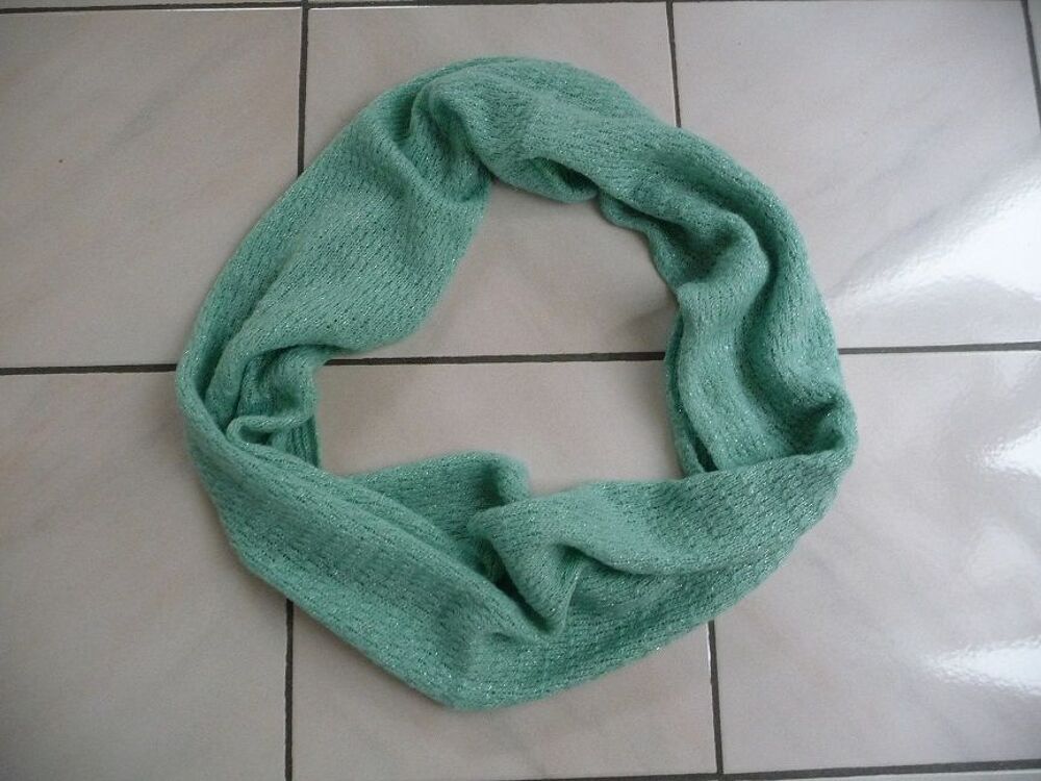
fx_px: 842
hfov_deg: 63.4
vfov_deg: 49.7
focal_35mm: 28
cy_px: 390
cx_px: 520
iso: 400
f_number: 3.3
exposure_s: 1/20
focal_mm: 4.7
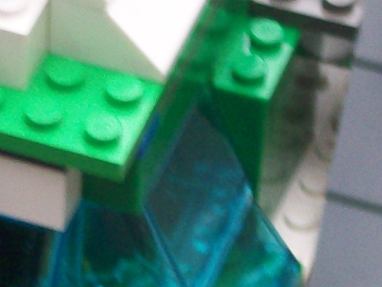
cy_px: 133
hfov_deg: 7.6
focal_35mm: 260
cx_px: 96
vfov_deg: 5.7
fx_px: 2868
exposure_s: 1/55.2
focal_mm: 9.4
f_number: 3.4
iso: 94
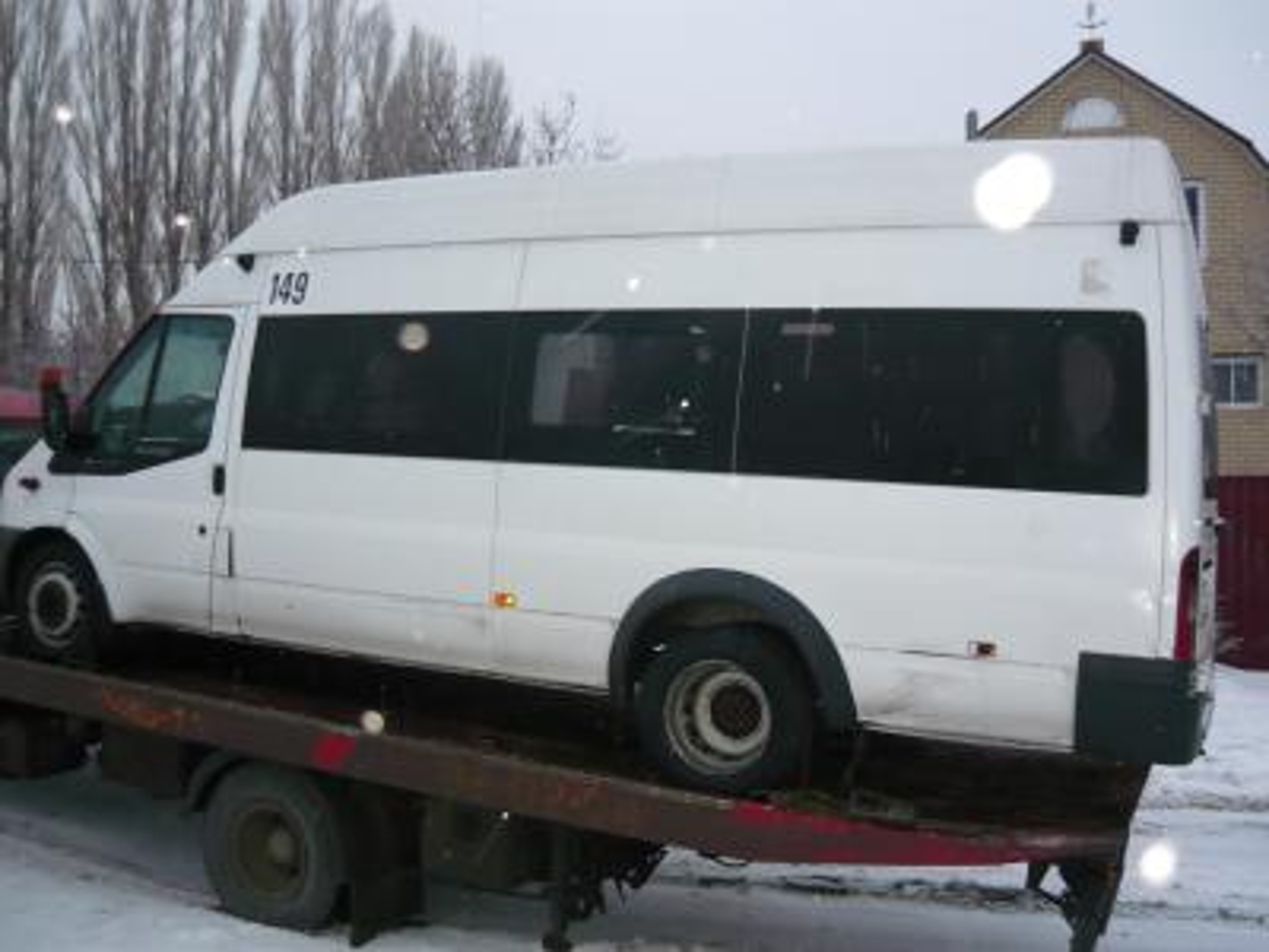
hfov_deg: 55.4
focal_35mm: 33
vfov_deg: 42.9
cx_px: 634
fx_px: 1210
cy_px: 476
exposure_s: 1/30
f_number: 2.8
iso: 250
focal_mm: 5.5
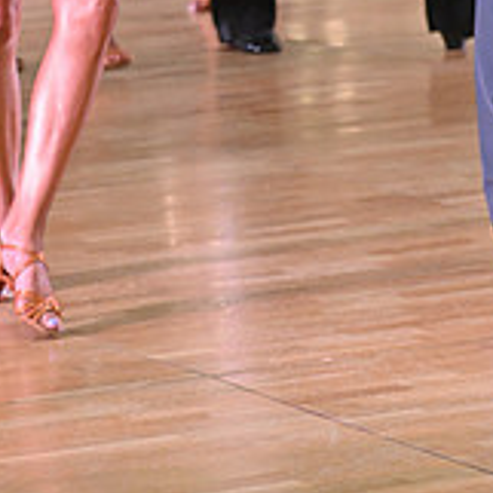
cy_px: -135
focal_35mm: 239
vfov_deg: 7.3
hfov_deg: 7.3
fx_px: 3851
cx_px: 348
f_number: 5
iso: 4000
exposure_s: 1/400
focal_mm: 78
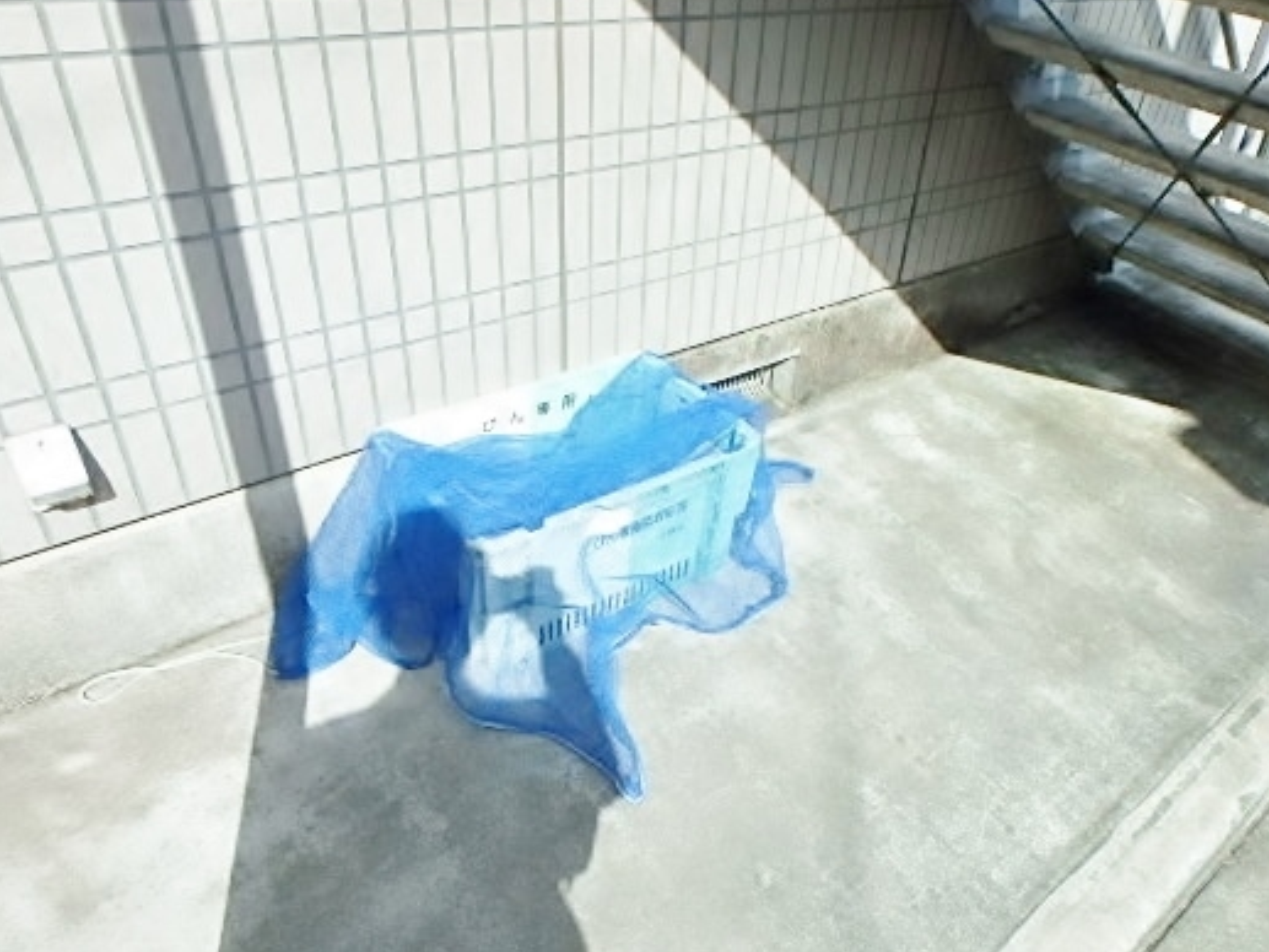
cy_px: 513
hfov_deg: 66.5
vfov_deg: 53.0
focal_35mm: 26
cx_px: 771
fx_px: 953
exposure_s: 1/640
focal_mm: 3.7
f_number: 3.5
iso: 125
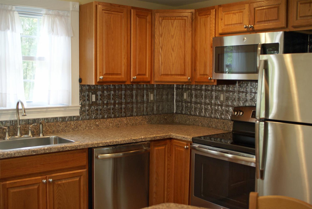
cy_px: 104
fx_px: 364
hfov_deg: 46.4
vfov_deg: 32.0
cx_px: 156
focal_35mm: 42
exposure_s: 1/50
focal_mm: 28
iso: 250
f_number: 2.8
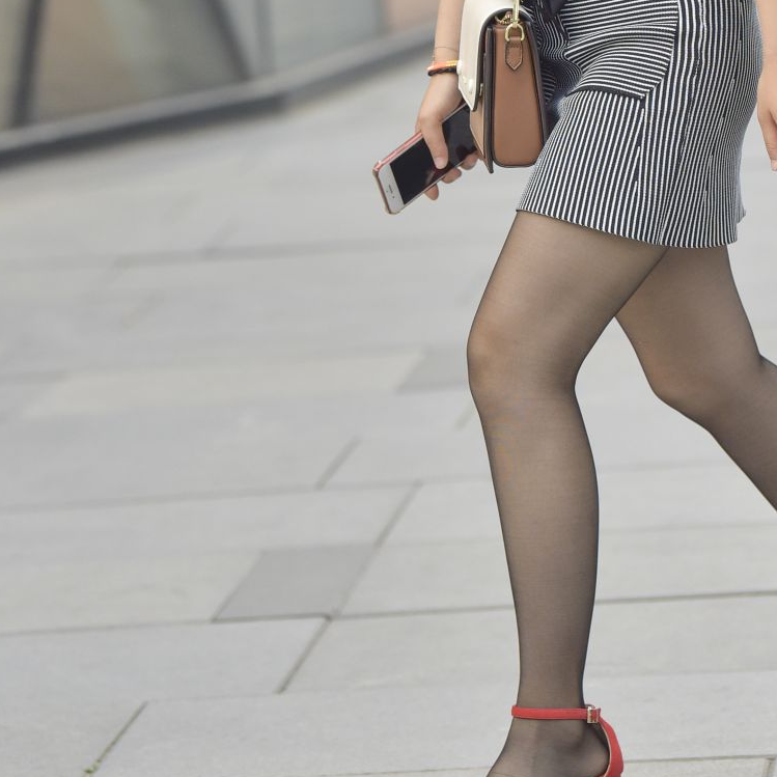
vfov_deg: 6.1
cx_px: 573
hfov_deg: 6.2
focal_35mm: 284
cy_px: -22
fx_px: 7212
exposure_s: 1/1250
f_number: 3.5
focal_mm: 130
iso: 640
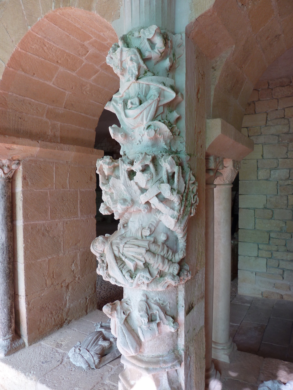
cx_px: 146
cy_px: 195
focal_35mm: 25
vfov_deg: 69.4
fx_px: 282
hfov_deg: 54.9
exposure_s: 1/30
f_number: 3.3
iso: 80
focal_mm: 4.1
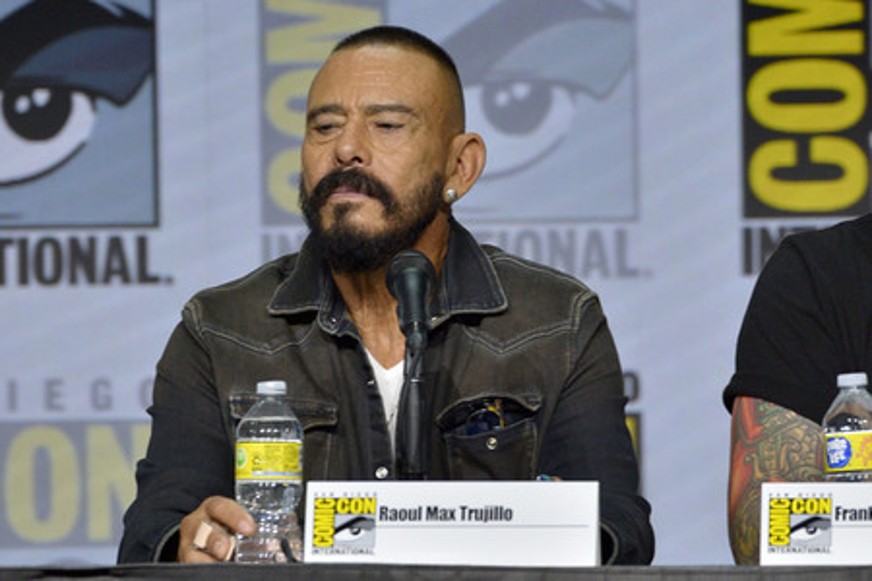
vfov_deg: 3.1
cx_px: 436
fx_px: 10657
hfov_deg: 4.7
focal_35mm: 440
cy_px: 290
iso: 1600
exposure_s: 1/250
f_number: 6.3
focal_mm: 440
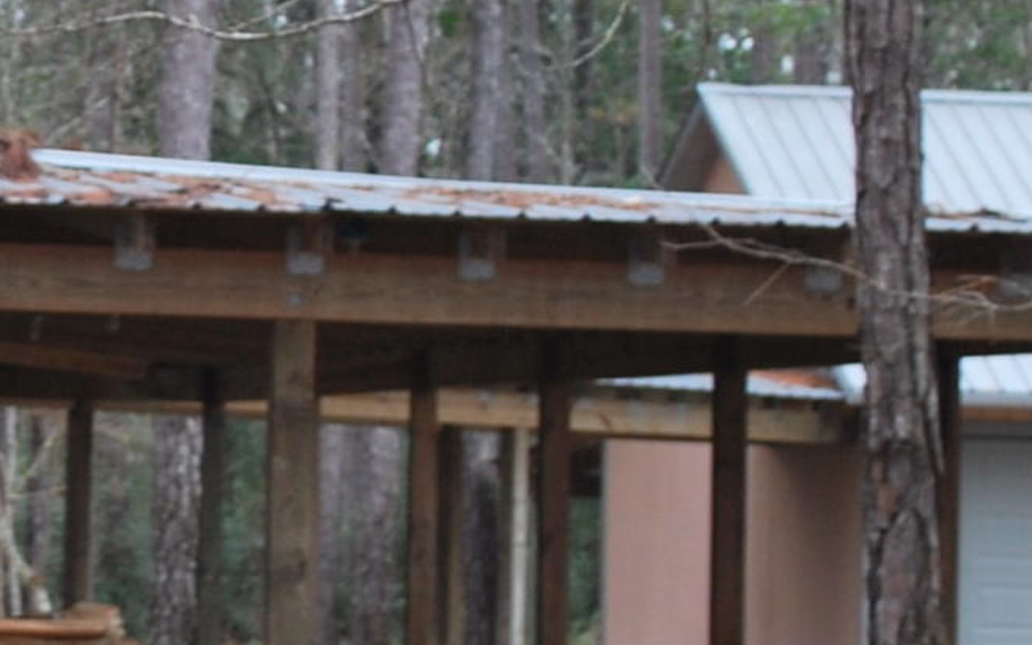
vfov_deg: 5.5
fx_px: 6694
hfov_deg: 8.6
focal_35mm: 238
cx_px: -639
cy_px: 205
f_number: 5
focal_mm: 34
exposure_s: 1/60
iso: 200
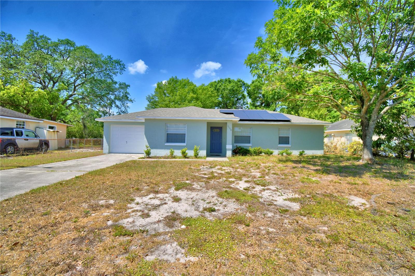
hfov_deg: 100.4
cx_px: 208
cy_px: 138
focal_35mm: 15
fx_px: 173
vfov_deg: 77.3
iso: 100
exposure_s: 1/1250
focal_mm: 10
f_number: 4.5
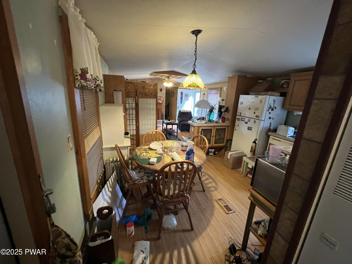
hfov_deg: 106.2
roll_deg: -3.4
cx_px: 176
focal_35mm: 13
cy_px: 132
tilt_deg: -12.4
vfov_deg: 89.9
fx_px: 132
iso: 800
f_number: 1.8
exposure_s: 1/60
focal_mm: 1.57
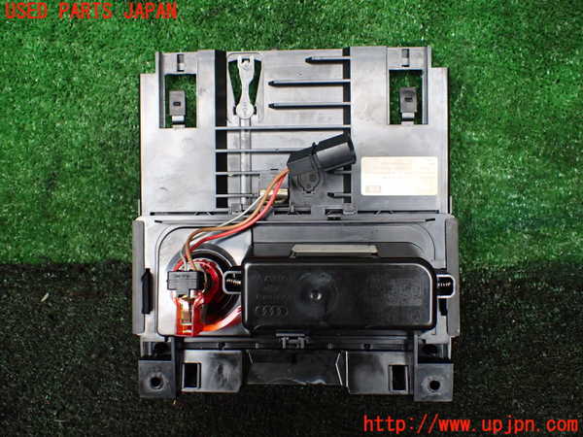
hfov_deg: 60.0
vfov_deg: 46.8
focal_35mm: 30
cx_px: 292
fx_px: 505
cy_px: 218
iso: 500
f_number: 2.3
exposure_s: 1/125
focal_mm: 5.4
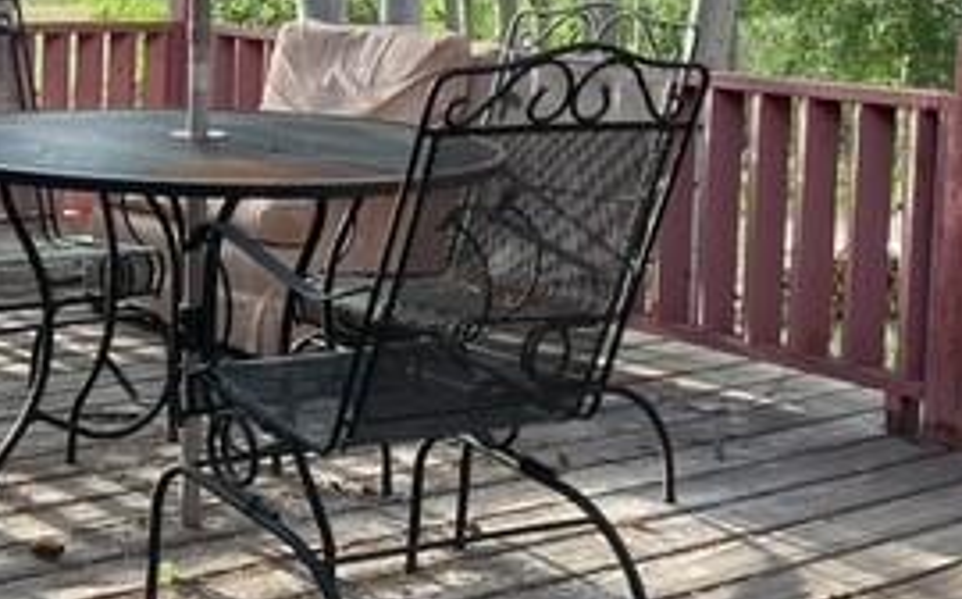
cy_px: 96
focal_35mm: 73
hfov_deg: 27.5
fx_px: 1912
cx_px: 150
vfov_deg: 17.6
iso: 32
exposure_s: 1/120
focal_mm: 3
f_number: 1.8
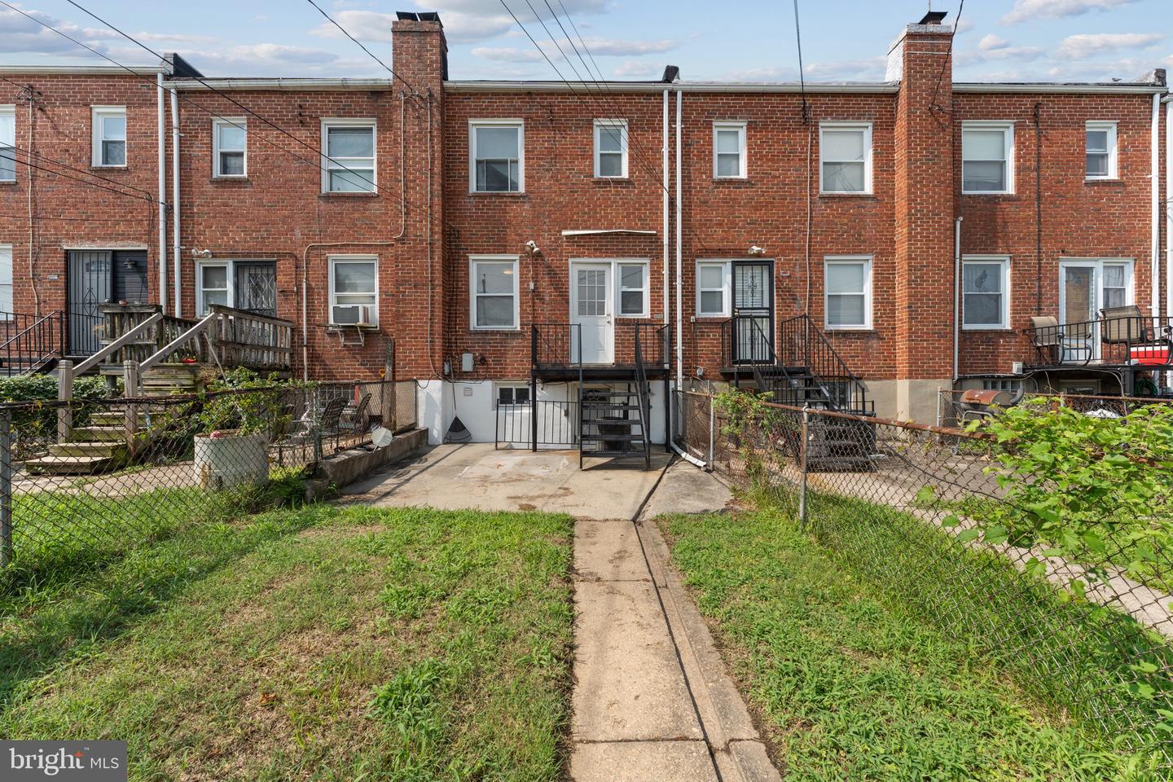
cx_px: 586
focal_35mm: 14
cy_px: 391
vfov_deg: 81.2
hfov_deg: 104.3
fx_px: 456
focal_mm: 14
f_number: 8
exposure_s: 1/200
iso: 100
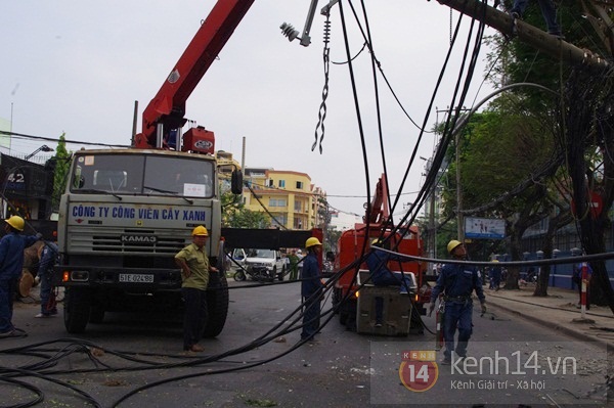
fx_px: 665
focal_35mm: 39
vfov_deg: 34.2
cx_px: 307
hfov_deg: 49.6
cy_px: 204
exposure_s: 1/400
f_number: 14
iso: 800
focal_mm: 26.25
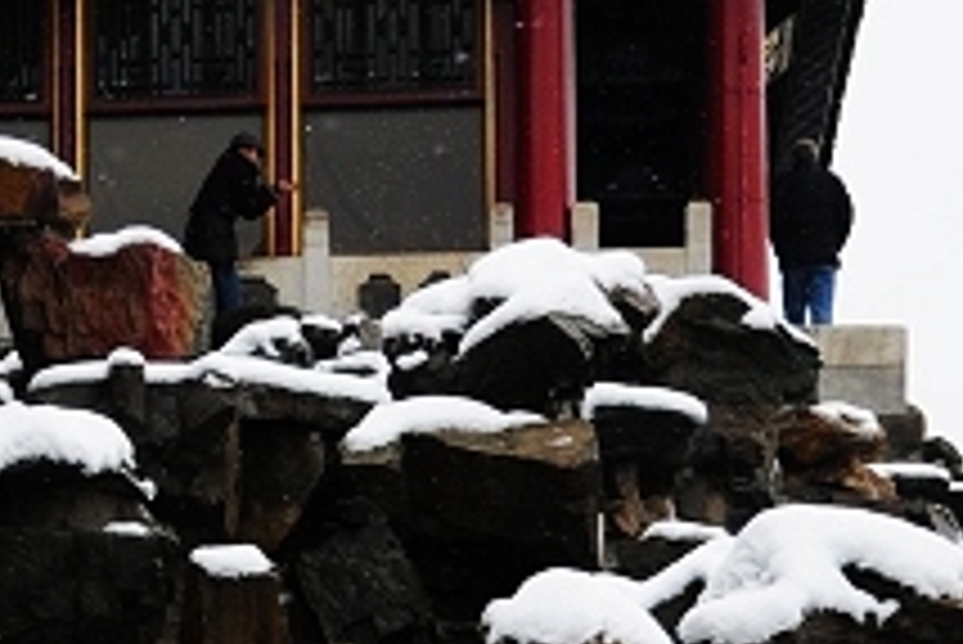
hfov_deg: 13.5
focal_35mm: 152
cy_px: 851
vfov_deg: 8.9
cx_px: 176
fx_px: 4059
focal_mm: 31
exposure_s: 1/320
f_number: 4.5
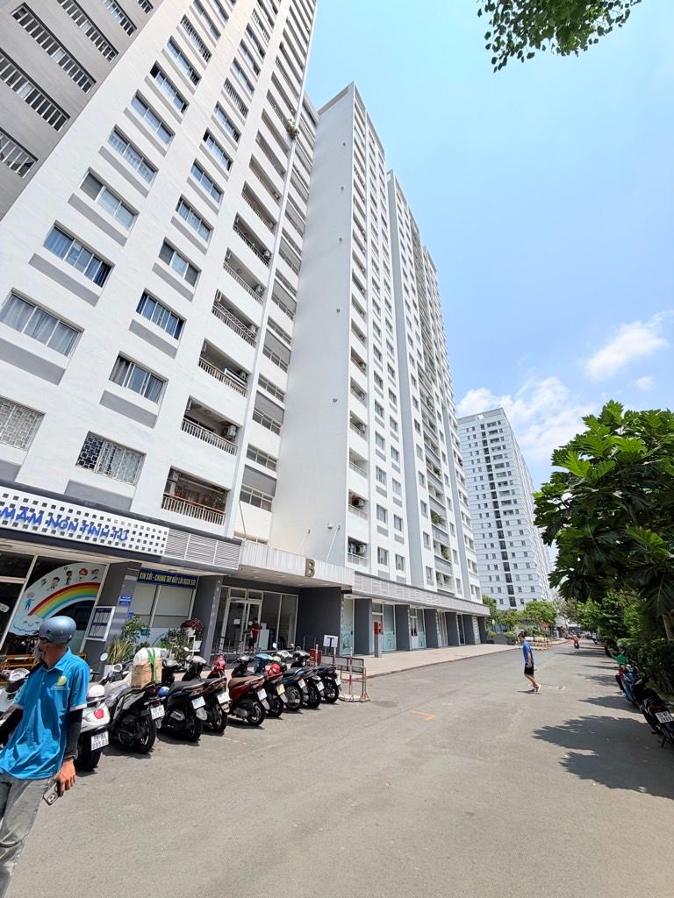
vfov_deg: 102.1
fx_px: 363
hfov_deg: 85.7
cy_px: 449
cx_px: 337
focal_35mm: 14
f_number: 2.2
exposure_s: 1/1497
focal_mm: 2.22
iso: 20
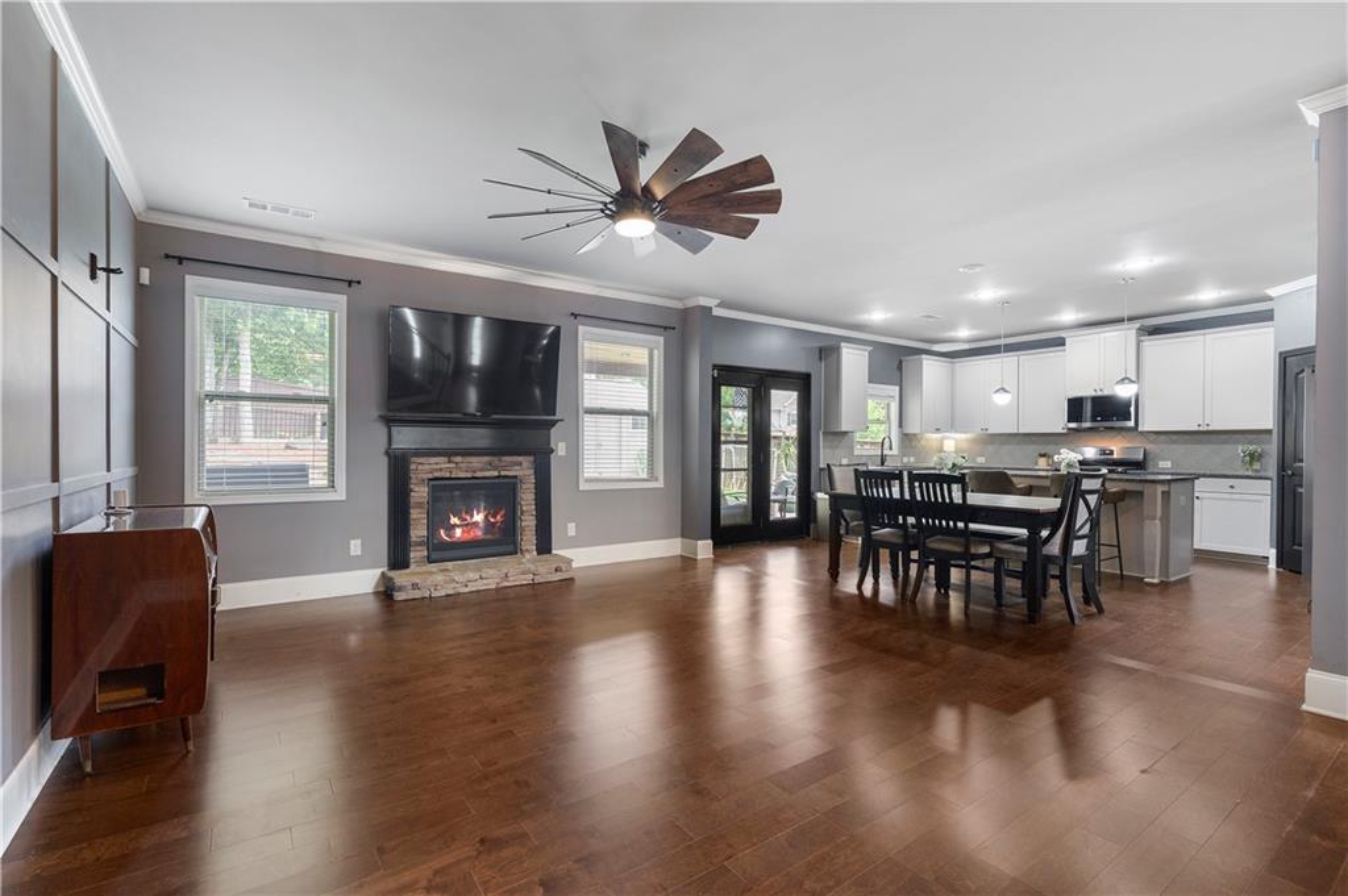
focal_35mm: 16
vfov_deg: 73.7
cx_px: 674
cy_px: 448
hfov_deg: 96.8
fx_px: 599
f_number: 8
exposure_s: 1/10
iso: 320
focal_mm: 16
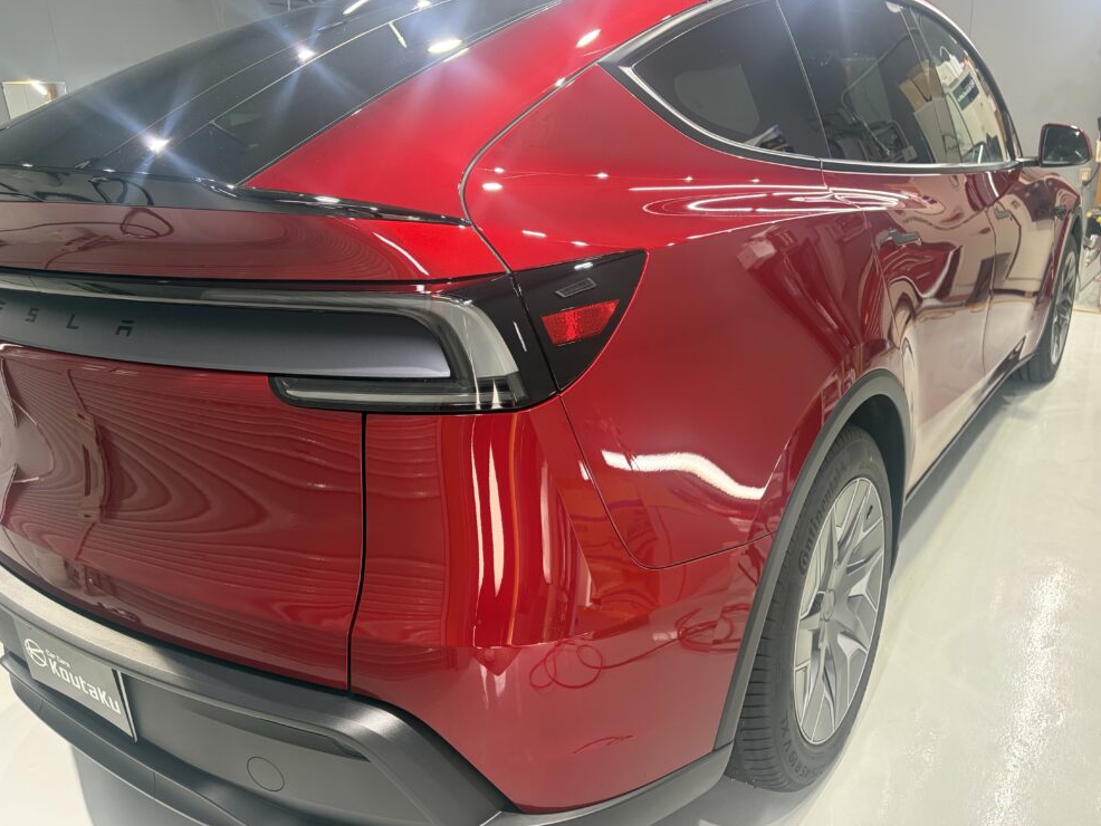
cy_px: 406
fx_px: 859
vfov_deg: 51.4
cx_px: 566
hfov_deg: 65.3
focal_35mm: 27
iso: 100
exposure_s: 1/60
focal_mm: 5.96
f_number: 1.6
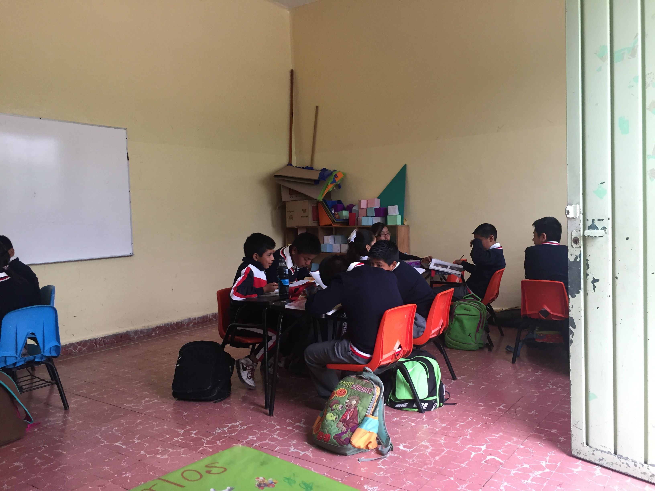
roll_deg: +1.7
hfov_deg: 61.7
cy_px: 246
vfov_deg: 48.2
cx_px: 328
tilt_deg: -3.2
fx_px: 549
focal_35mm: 29
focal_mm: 4.15
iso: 50
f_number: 2.2
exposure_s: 1/30
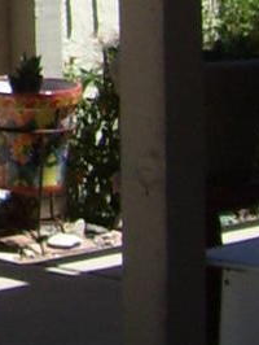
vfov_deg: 8.4
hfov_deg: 6.2
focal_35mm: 224
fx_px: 2231
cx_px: -466
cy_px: -348
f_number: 4.8
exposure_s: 1/350
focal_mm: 6
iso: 80
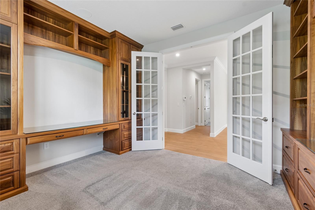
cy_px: 105
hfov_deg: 100.4
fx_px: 131
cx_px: 158
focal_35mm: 15
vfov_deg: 77.3
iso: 100
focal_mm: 10
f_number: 7.1
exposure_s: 1/3.33
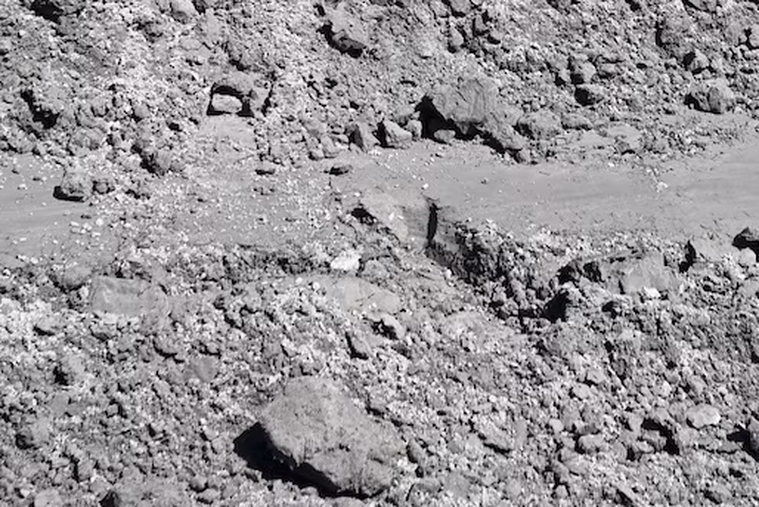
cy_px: -338
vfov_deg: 11.5
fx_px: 2362
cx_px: 558
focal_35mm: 112
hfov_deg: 18.2
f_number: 6.3
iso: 100
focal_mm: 30
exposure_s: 1/320
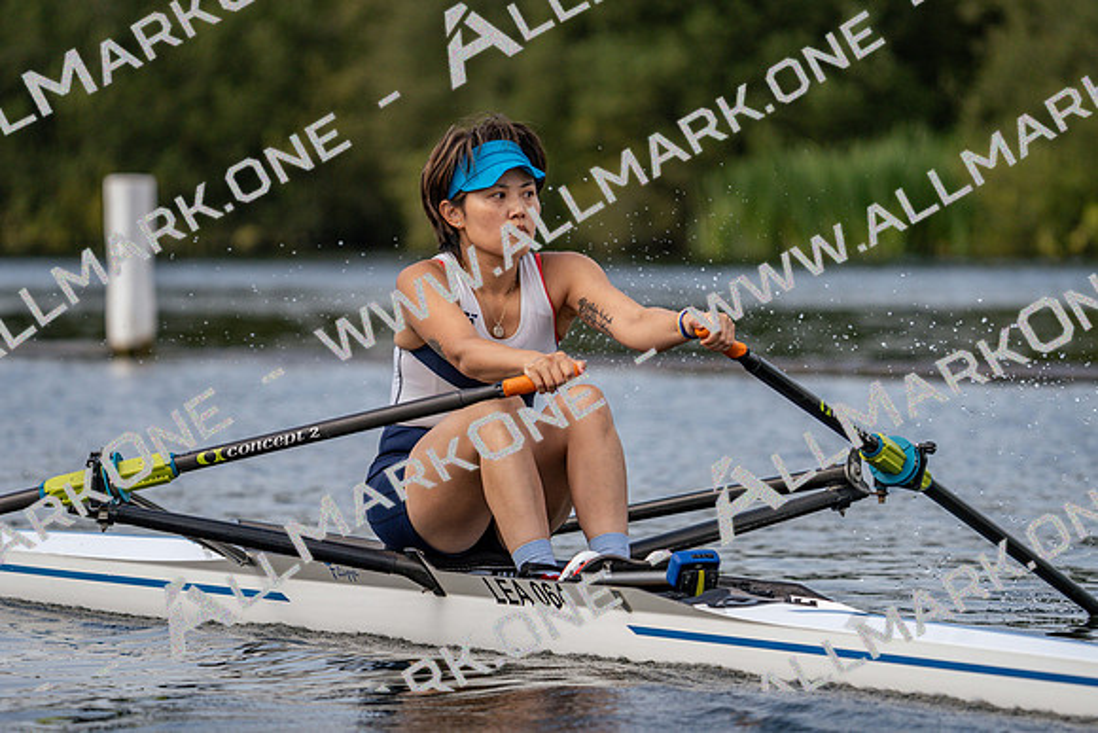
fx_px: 8999
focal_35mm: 295
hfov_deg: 7.0
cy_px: 366
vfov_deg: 4.7
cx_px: 549
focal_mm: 295
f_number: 5.6
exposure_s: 1/1600
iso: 400
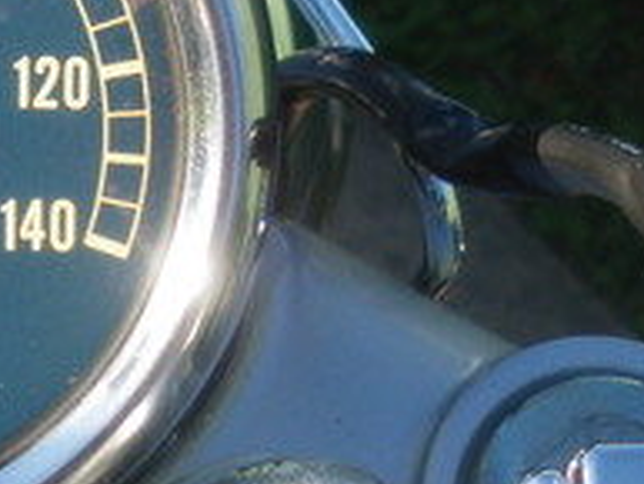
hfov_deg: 13.1
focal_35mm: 149
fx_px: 2774
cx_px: 20
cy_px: 611
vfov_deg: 9.8
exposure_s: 1/200
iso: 64
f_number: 3.5
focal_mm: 6.3
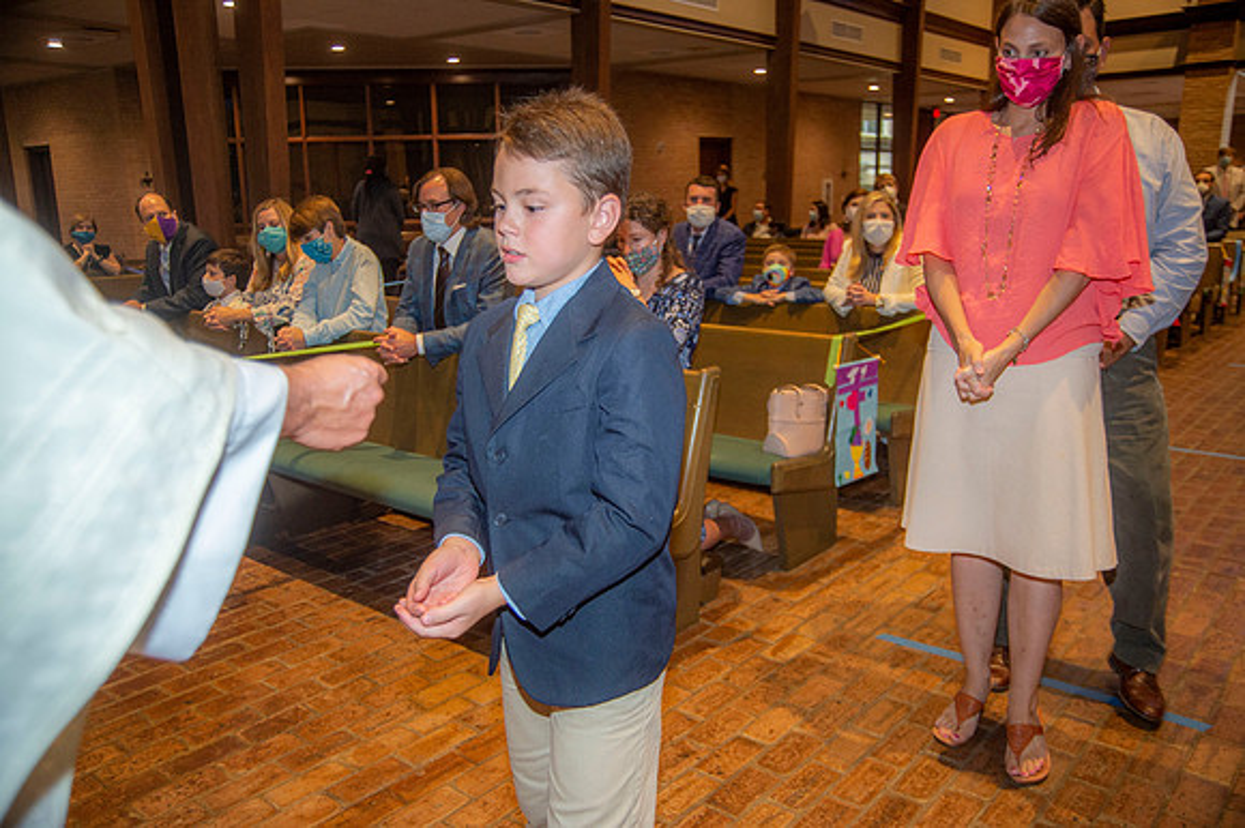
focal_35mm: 30
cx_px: 622
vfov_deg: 43.6
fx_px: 1037
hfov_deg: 62.0
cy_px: 414
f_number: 4.5
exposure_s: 1/125
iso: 1600
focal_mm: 30
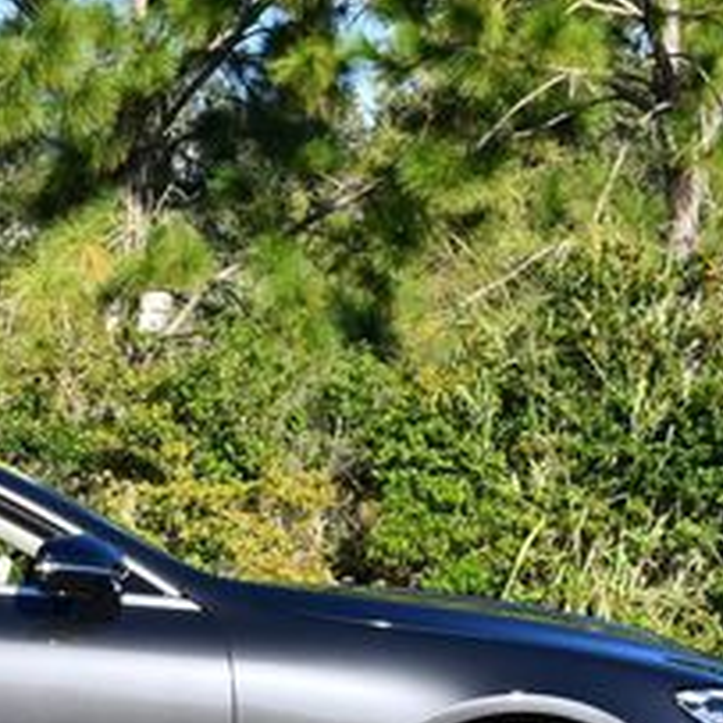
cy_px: 417
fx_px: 4064
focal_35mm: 172
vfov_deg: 10.2
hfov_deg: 10.0
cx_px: -207
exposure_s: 1/250
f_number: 8
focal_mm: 32
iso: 200
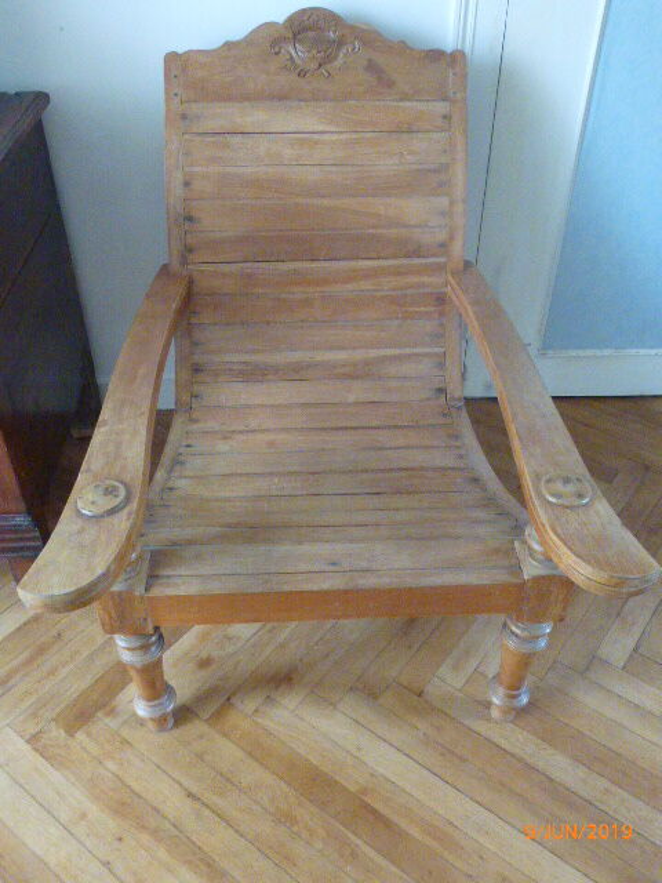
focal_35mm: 29
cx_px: 331
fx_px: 739
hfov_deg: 48.2
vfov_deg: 61.7
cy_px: 442
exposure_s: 1/50
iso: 800
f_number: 3.5
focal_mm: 5
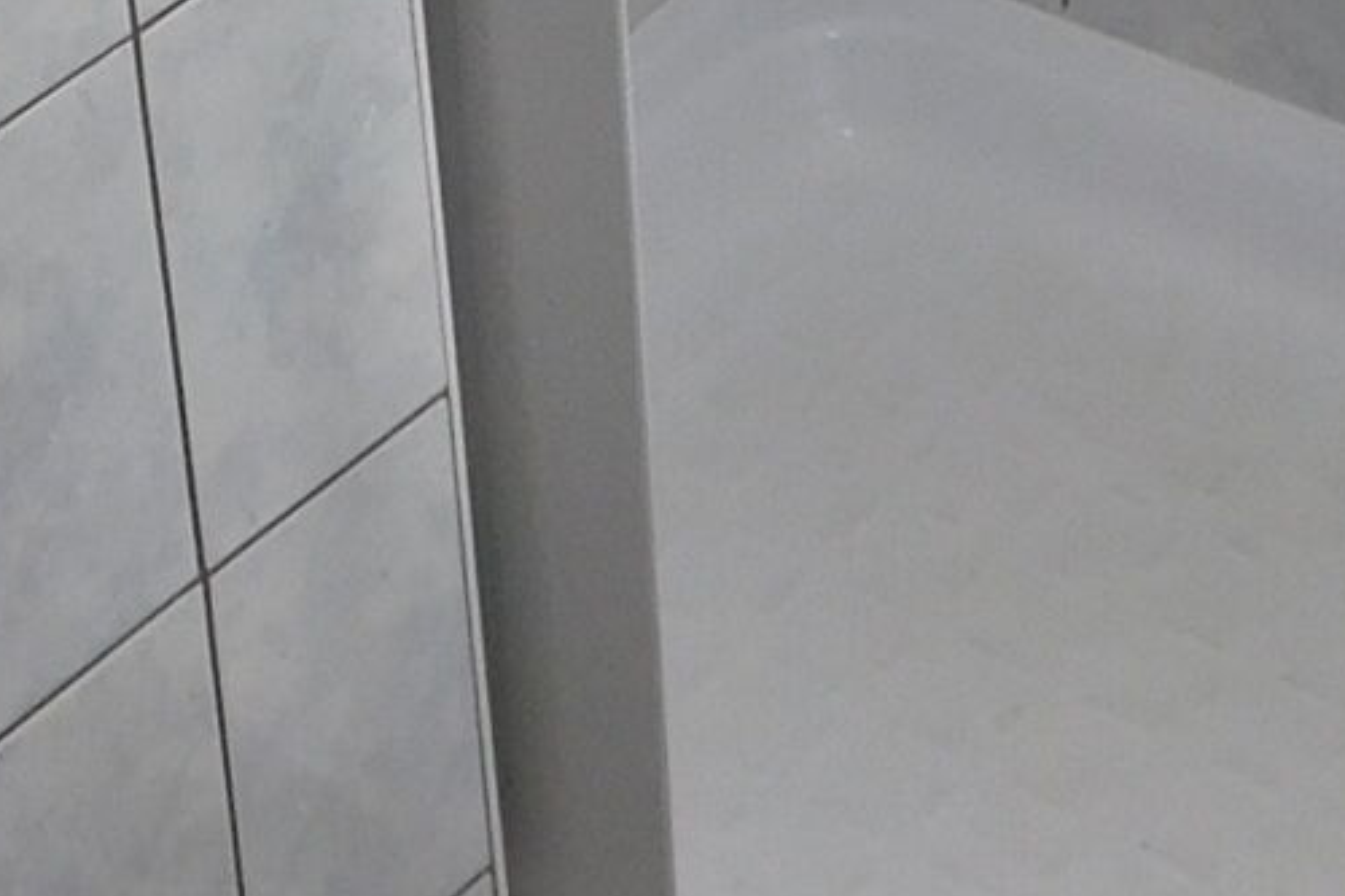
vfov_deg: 9.2
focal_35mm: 134
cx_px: -231
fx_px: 5004
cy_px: -1251
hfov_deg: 14.8
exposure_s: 1/40
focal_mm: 4
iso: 125
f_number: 3
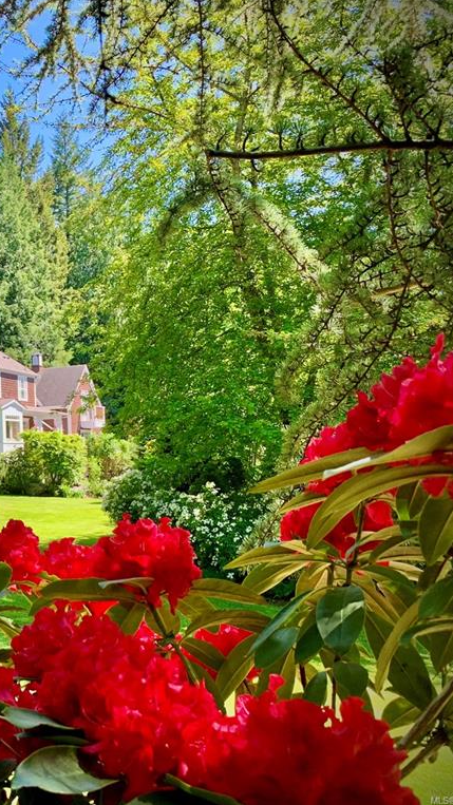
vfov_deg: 52.8
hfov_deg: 28.3
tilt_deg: +3.8
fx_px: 812
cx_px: -46
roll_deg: +1.1
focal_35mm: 38
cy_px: 402
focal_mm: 4.25
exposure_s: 1/238
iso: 25
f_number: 1.8
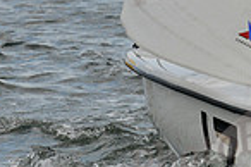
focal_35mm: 627
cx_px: 459
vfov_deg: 2.2
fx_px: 4367
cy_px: 27
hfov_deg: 3.3
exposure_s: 1/800
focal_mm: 105
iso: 200
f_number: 8
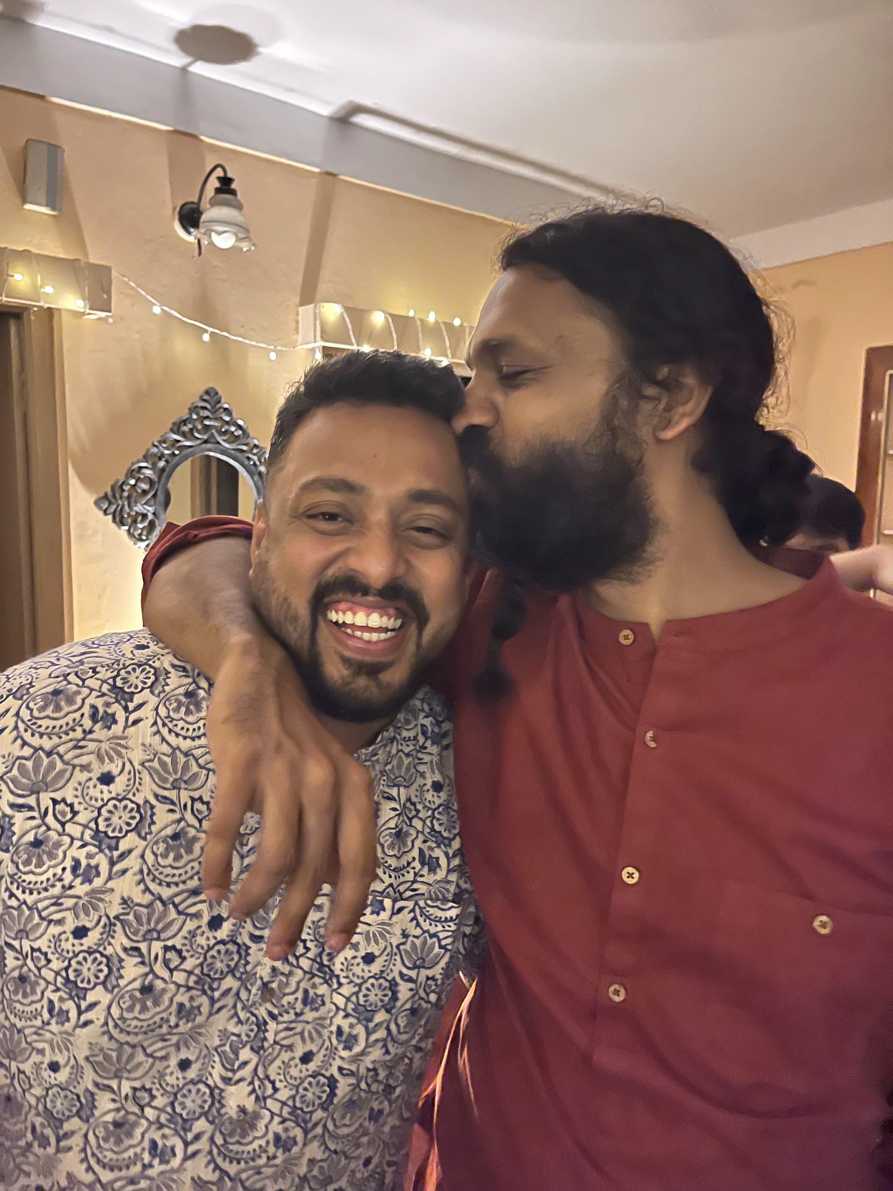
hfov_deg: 53.1
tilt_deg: -6.7
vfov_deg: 67.3
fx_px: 894
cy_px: 596
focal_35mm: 26
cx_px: 446
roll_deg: +0.4
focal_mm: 5.1
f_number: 1.6
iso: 1250
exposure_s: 1/17
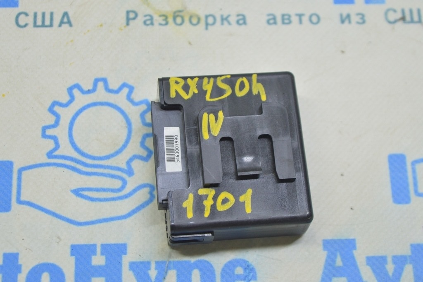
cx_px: 212
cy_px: 141
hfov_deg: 24.6
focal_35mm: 82
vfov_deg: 16.5
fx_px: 969
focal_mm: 55
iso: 400
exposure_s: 1/20
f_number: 5.6
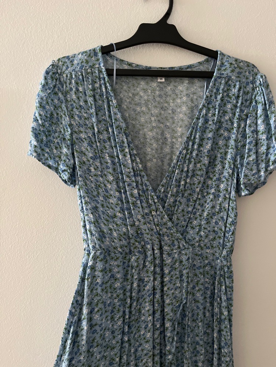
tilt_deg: -3.4
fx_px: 276
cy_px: 184
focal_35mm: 26
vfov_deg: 67.3
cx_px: 138
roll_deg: +2.6
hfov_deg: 53.1
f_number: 1.6
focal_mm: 5.1
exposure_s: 1/35
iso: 640
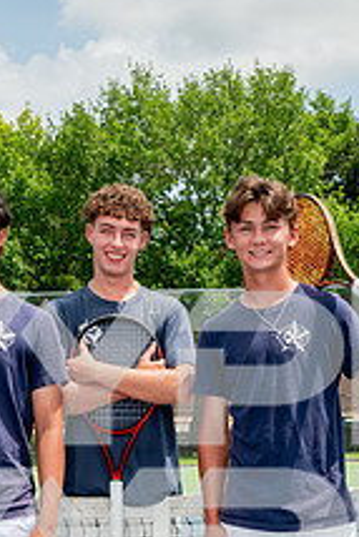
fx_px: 1254
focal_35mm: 84
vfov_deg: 23.1
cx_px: 153
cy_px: 547
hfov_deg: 16.3
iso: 125
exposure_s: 1/400
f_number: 7.1
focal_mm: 40
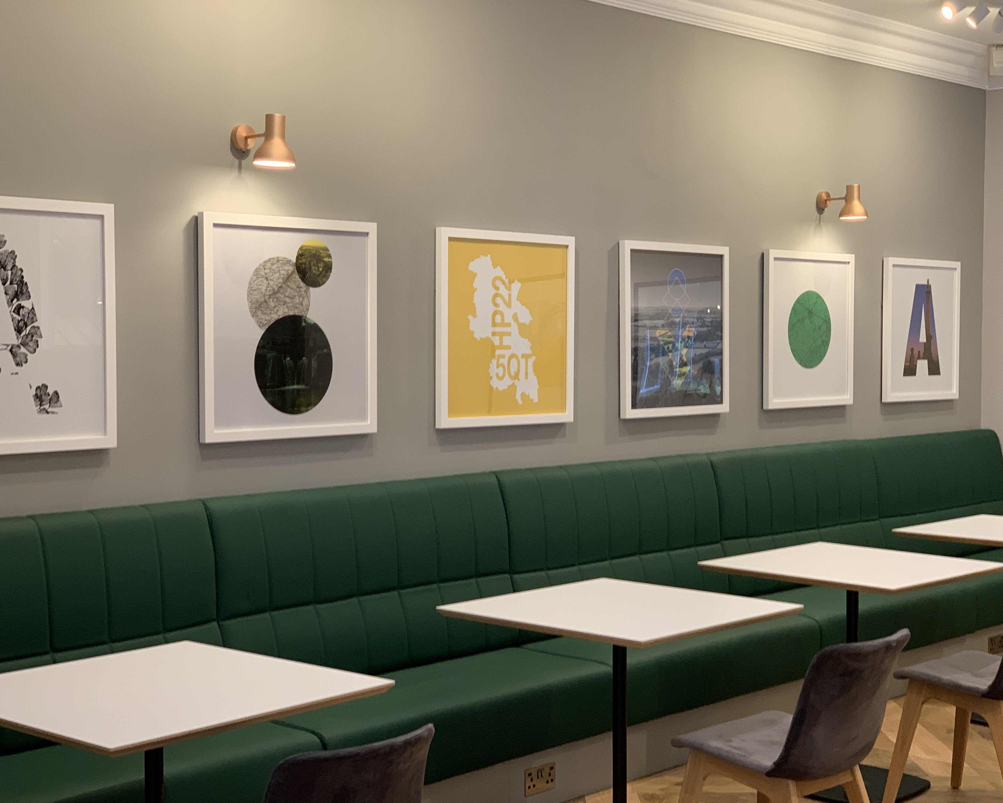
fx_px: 1633
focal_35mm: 55
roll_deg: -2.0
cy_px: 405
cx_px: 527
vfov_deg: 27.6
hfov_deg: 34.1
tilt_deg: -0.9
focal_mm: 6
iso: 100
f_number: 2.4
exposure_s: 1/50
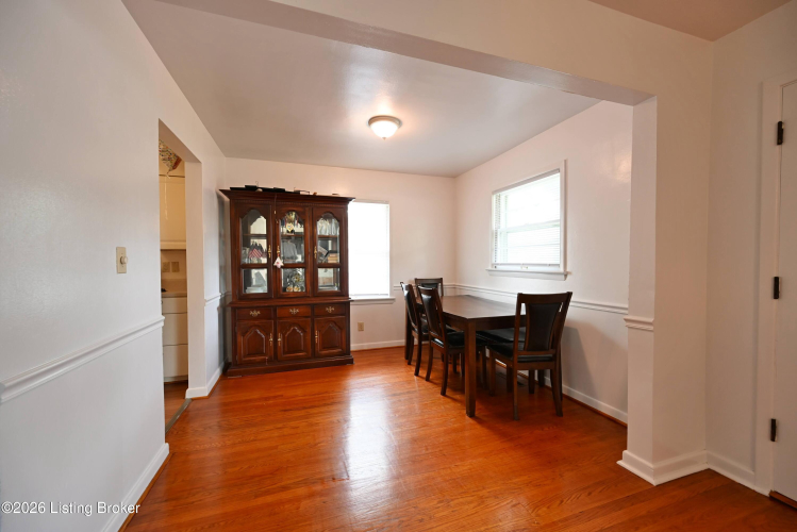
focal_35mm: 14
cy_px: 266
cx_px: 398
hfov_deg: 104.2
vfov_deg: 81.3
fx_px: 310
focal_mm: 14
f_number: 5.6
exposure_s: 1/15
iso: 800
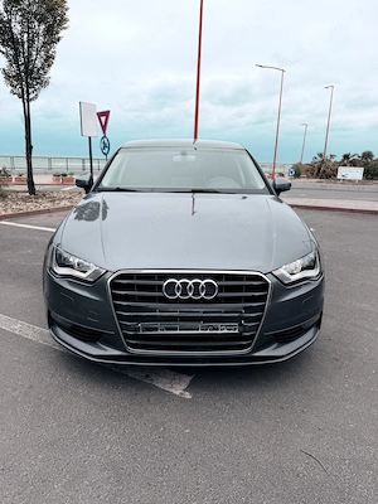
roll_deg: -1.4
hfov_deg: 56.8
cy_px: 252
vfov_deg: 71.6
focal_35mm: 24
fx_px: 349
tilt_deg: -15.1
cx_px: 189
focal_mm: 6.76
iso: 80
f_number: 1.78
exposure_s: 1/132
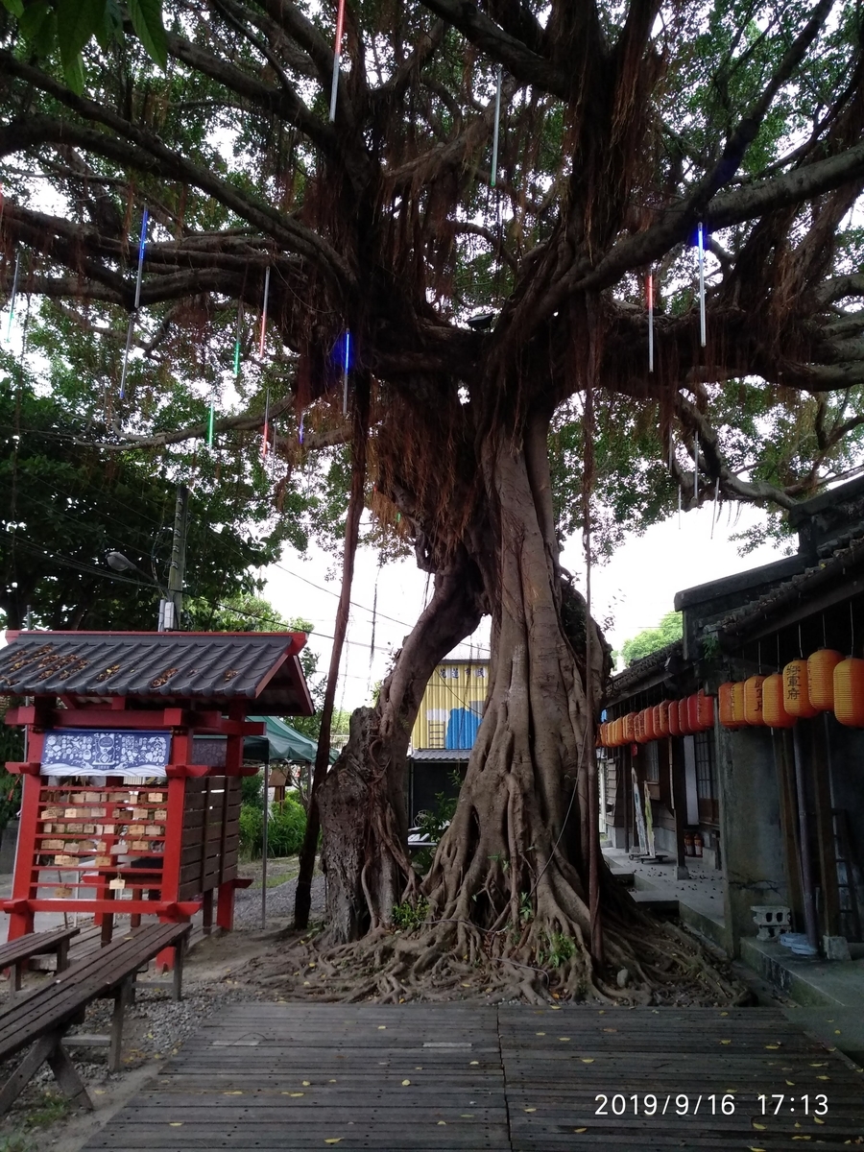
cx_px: 432
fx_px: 732
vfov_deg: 76.4
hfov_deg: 61.1
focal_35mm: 22
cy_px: 576
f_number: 2.2
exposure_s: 1/30
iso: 500
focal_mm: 3.81
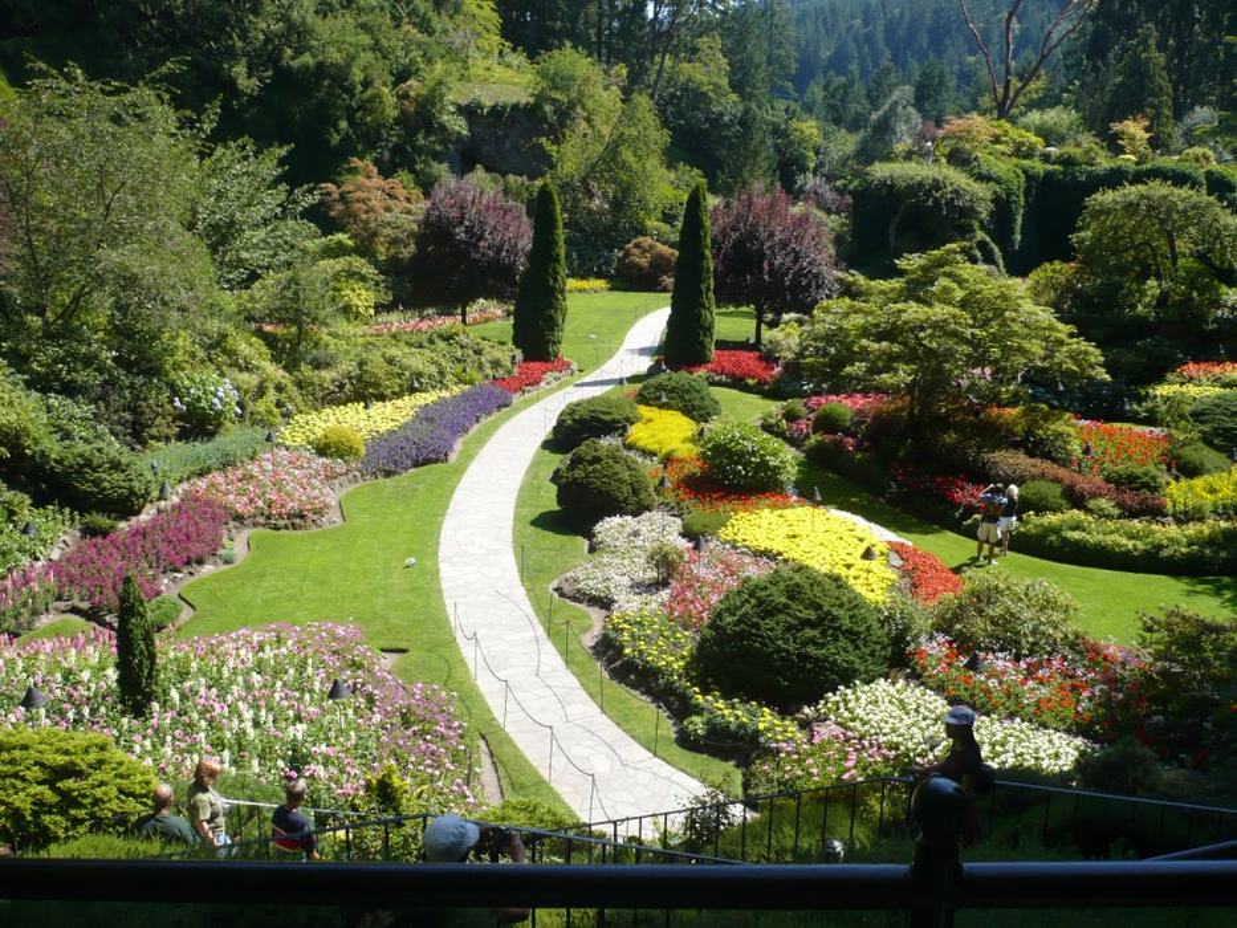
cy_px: 464
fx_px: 1251
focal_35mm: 35
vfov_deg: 40.7
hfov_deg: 52.6
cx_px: 618
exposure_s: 1/500
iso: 100
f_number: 2.8
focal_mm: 5.8
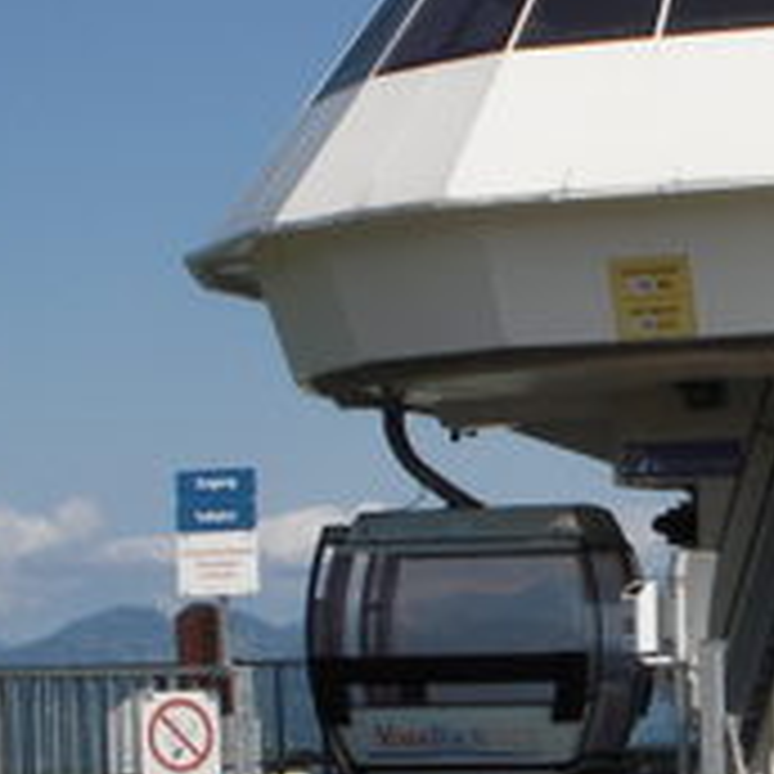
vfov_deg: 14.0
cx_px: 801
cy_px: 418
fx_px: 3162
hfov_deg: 13.7
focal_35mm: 125
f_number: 6.6
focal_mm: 6.3
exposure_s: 1/500
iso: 100
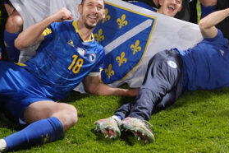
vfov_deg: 15.1
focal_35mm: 86
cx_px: 155
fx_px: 547
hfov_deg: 23.5
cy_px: -49
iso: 2500
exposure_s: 1/1000
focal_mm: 24
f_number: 3.2
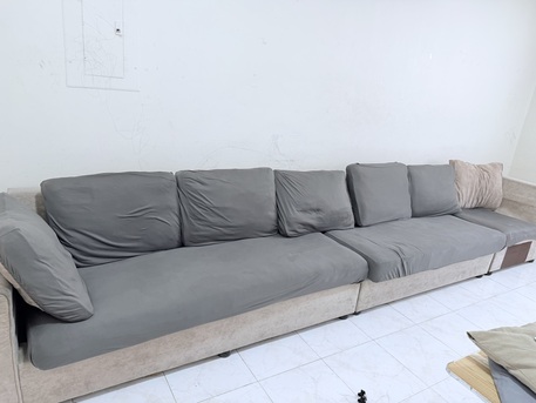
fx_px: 372
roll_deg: -6.2
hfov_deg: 71.6
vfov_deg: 56.8
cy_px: 202
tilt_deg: -17.9
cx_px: 268
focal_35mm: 24
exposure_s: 1/60
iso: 125
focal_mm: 6.76
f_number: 1.78
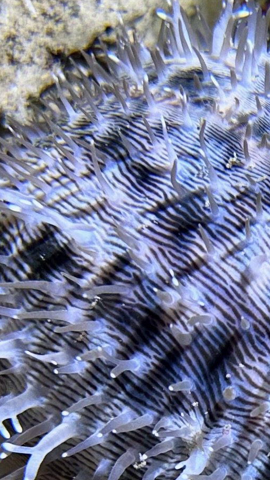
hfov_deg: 16.9
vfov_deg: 29.8
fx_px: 891
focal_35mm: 70
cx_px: 251
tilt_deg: -36.1
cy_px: 345
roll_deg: -35.3
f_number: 1.78
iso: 64
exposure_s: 1/142
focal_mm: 6.86
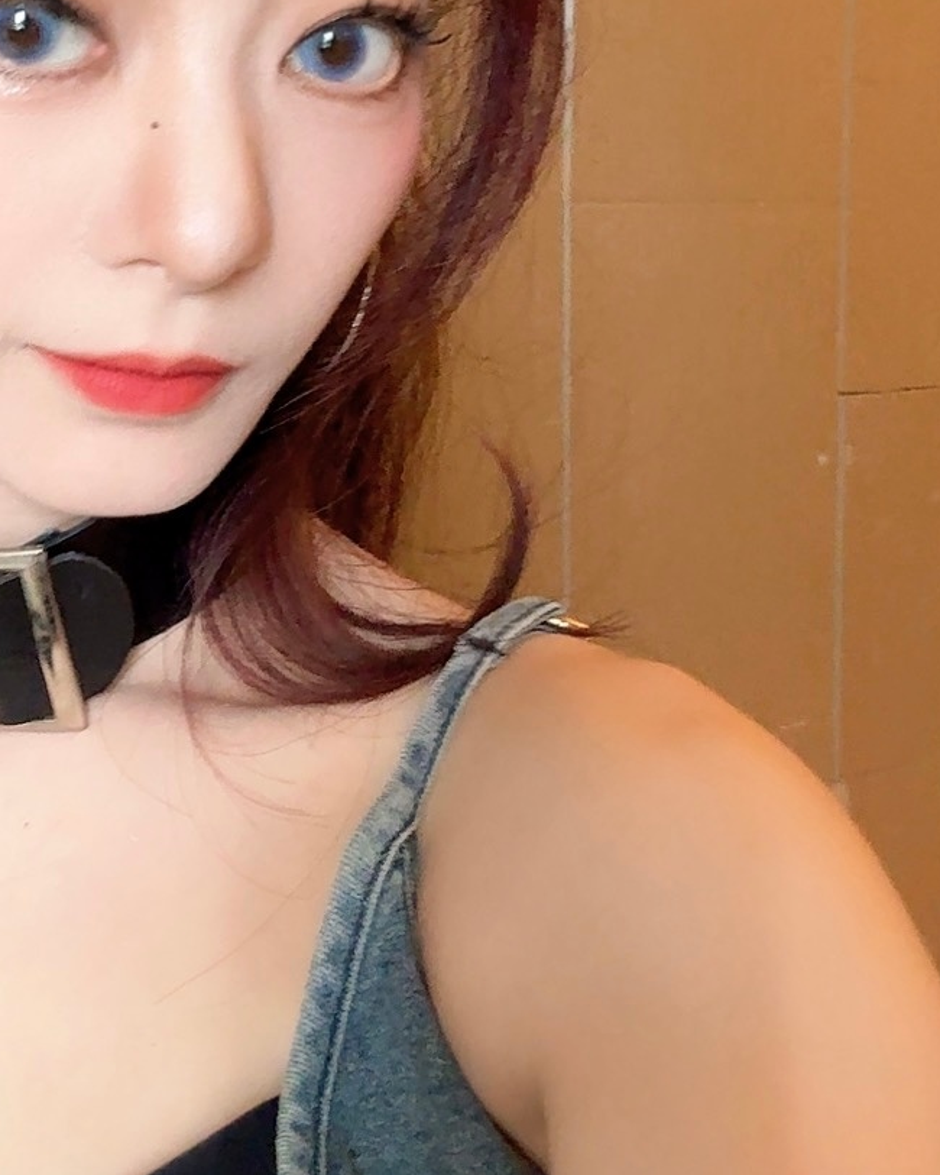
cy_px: 258
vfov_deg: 29.9
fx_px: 2155
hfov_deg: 24.1
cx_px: 146
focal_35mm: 62
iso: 250
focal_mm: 2.69
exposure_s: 1/50
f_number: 1.9
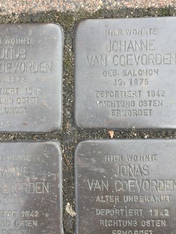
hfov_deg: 32.1
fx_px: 305
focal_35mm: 45
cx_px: 73
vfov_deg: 42.1
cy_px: 118
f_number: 2.2
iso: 32
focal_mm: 4.15
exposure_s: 1/338
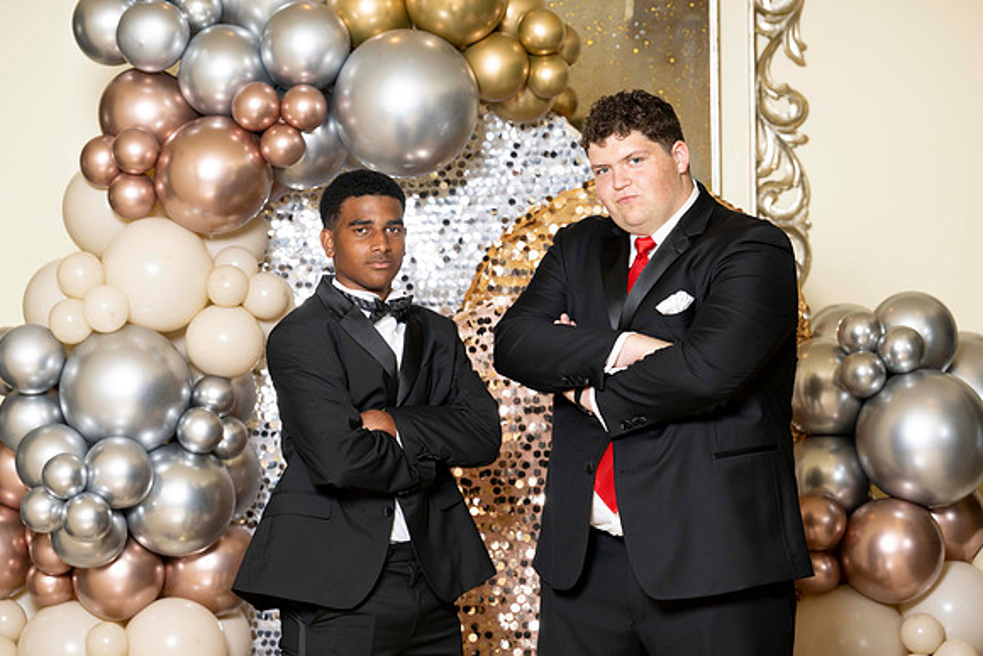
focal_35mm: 130
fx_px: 3550
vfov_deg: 10.6
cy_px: 328
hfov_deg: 15.8
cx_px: 492
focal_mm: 130
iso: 250
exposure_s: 1/200
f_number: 5.6
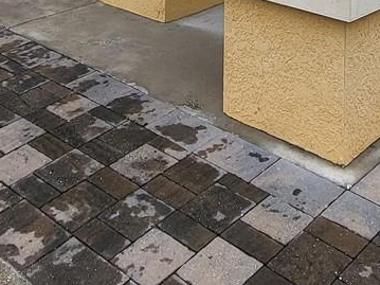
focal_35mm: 58
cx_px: 257
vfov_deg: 20.8
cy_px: -163
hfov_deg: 32.9
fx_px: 636
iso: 32
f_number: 2.2
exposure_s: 1/563
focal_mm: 1.74
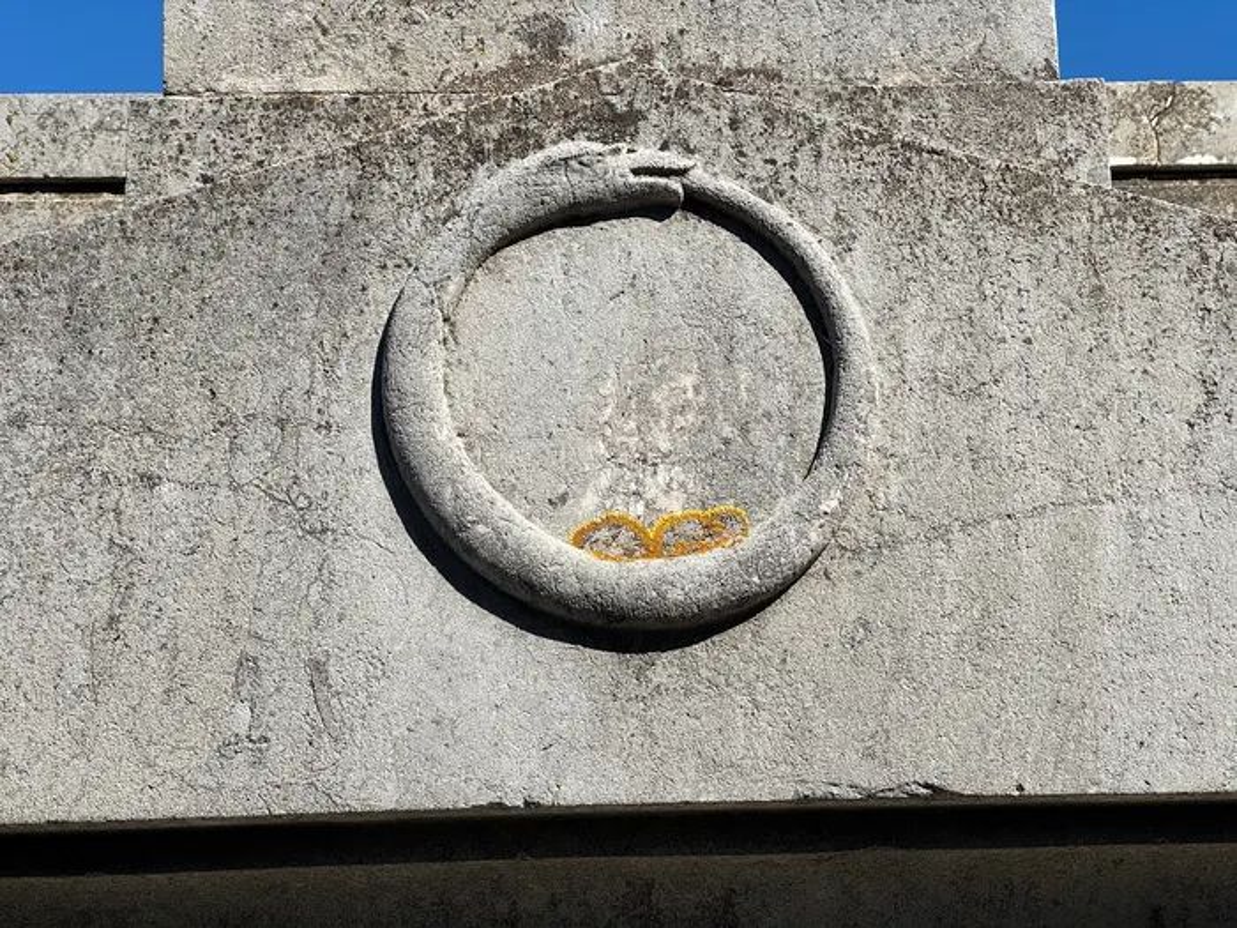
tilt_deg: +16.1
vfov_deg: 19.1
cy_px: 464
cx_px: 618
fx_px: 2752
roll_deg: +1.1
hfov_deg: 25.3
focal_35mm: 77
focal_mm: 9
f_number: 2.8
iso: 25
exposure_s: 1/874
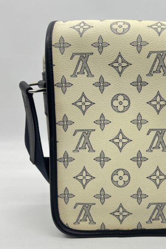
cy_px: 127
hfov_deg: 28.3
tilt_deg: -11.3
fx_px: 325
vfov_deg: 41.9
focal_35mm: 47
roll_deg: +0.4
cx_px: 122
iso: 32
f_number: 1.5
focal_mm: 5.7
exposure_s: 1/122
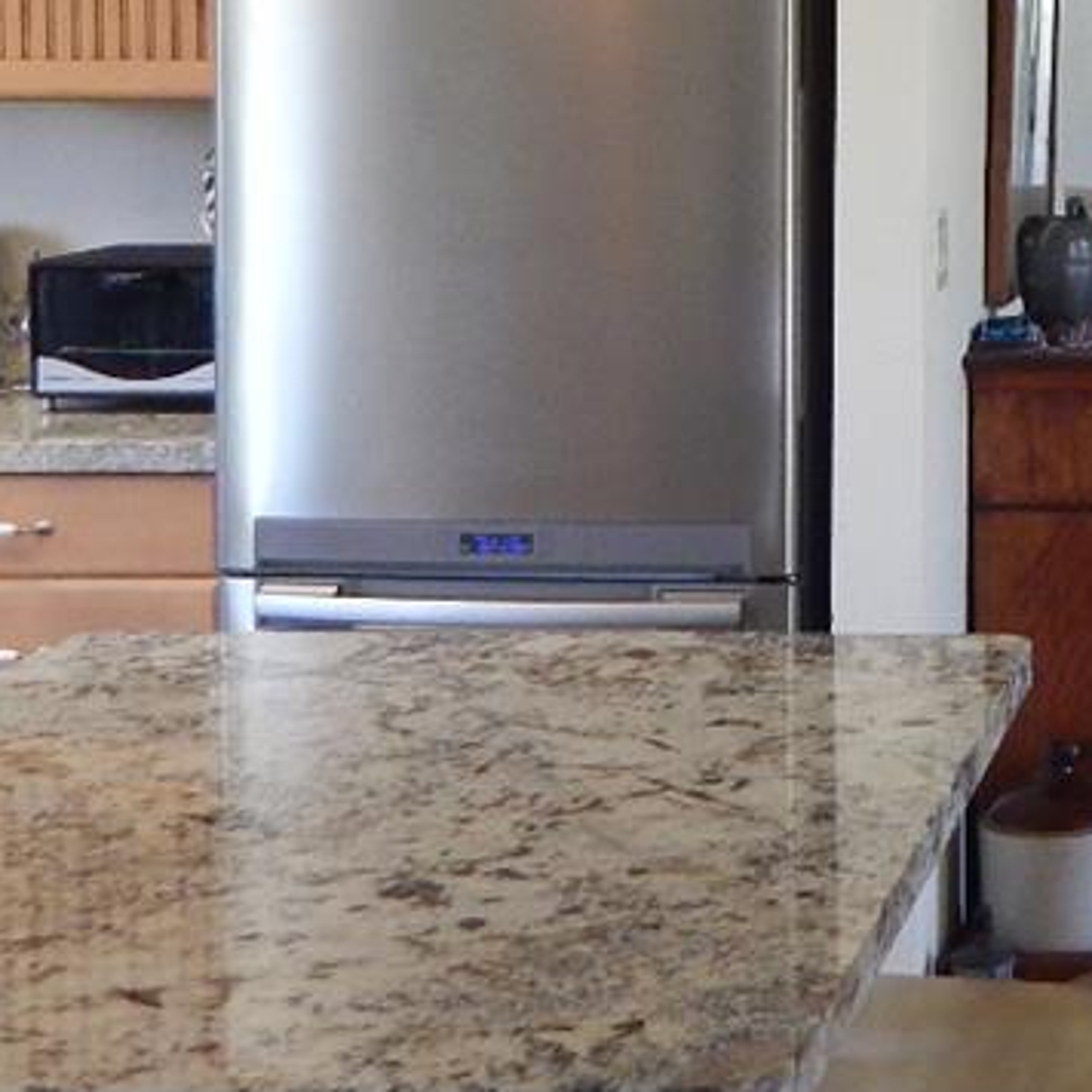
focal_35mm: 82
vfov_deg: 20.8
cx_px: 1411
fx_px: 2927
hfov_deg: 19.5
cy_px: 150
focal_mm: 4
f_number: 3
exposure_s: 1/30
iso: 220
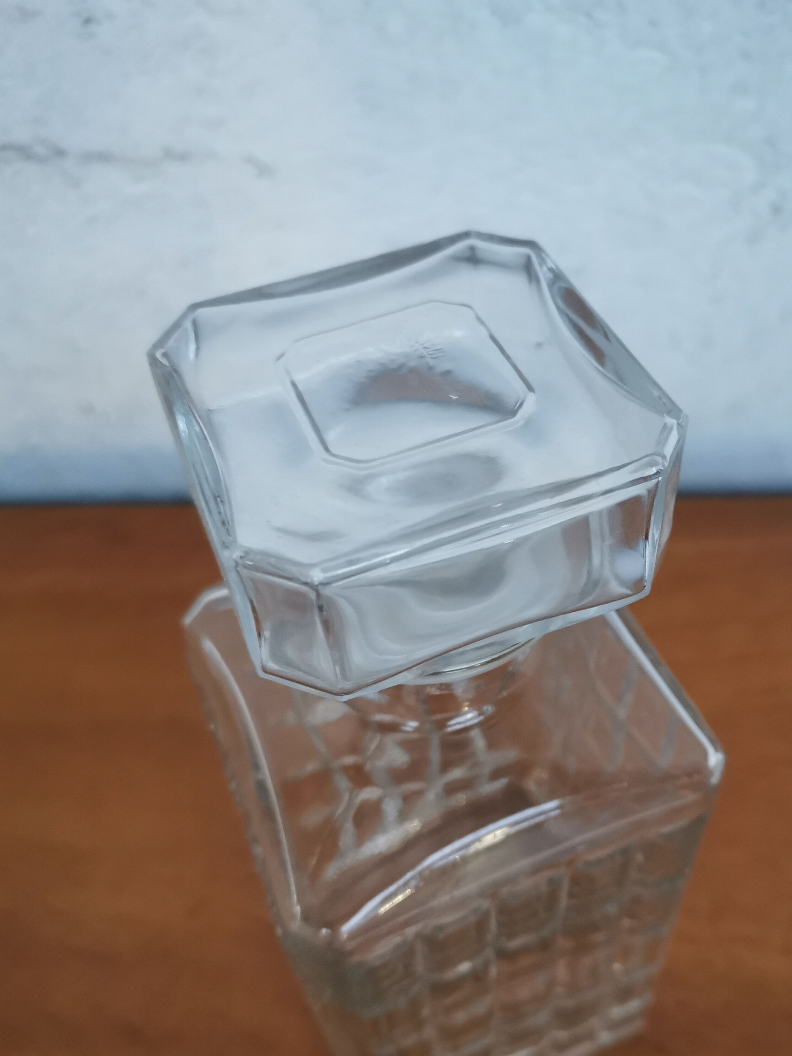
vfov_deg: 54.9
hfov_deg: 42.8
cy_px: 645
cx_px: 457
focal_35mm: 33
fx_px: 1007
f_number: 1.8
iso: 800
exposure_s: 1/20
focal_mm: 5.58
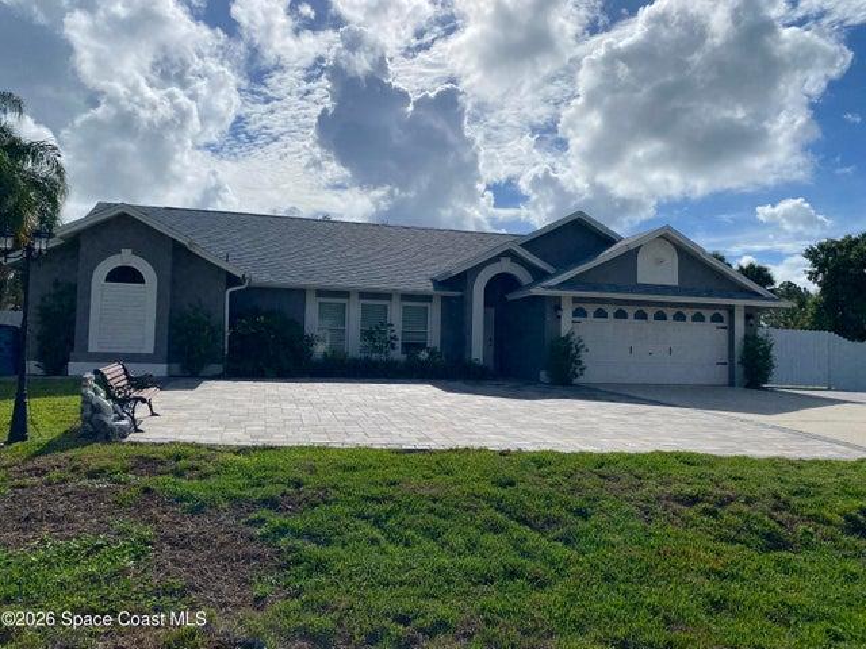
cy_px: 324
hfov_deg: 67.3
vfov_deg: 53.1
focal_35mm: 26
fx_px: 650
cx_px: 433
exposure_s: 1/9615
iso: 32
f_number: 1.8
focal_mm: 4.25
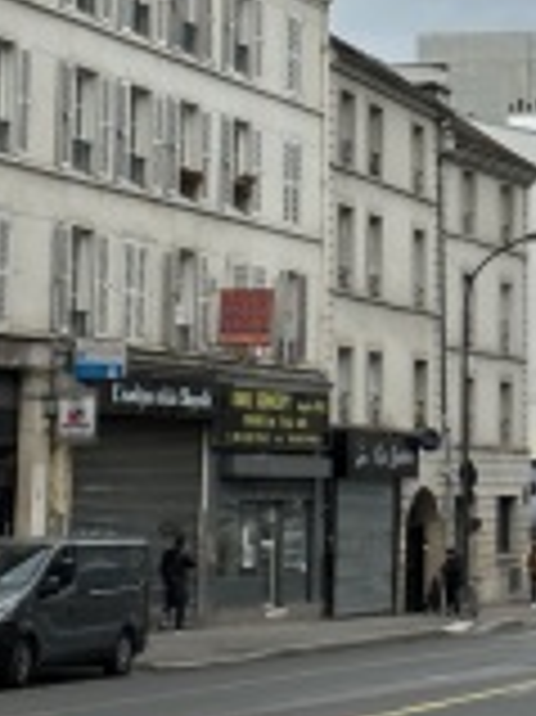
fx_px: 2501
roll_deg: +0.5
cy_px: 99
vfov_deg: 16.1
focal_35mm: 121
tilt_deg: +9.2
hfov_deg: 12.0
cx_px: 653
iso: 64
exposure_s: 1/4184
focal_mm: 6.86
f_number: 1.78
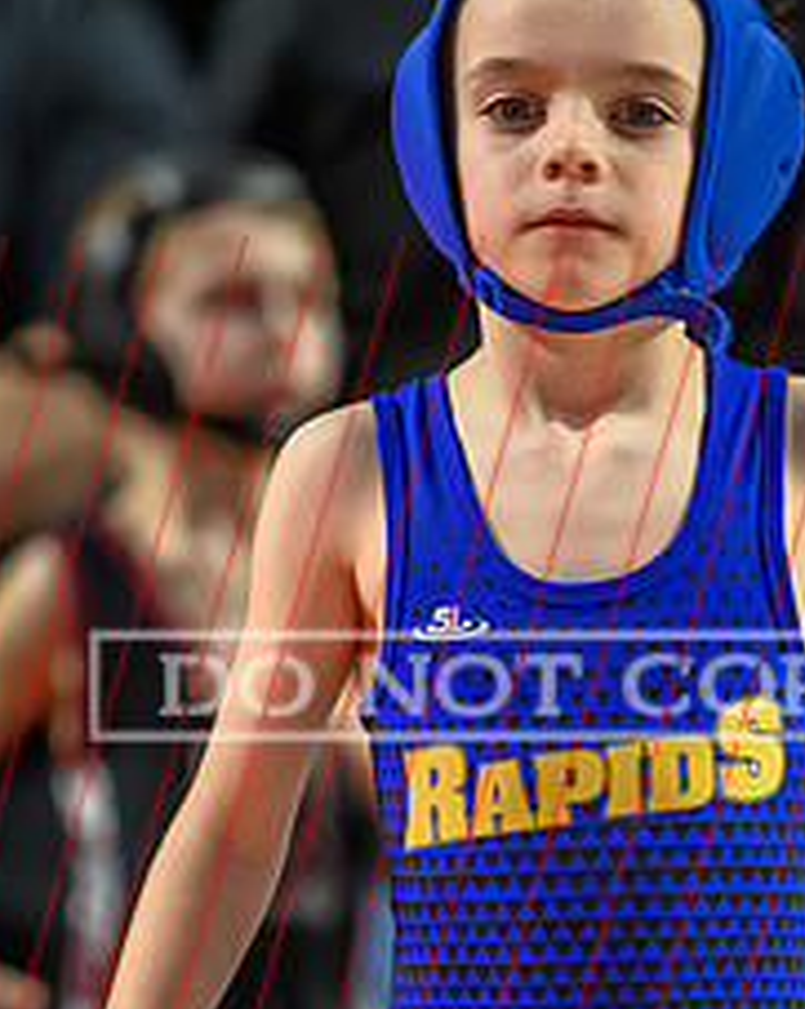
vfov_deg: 3.1
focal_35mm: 634
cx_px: 590
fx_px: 18919
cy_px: 750
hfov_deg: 2.4
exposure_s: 1/800
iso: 3200
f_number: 2.8
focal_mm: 200
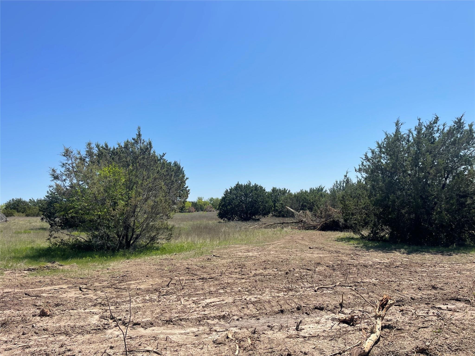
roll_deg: +3.0
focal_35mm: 25
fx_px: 343
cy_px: 178
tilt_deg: +3.6
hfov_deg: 69.4
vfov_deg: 54.9
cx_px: 238
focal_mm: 5.1
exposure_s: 1/4717
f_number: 1.6
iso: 32
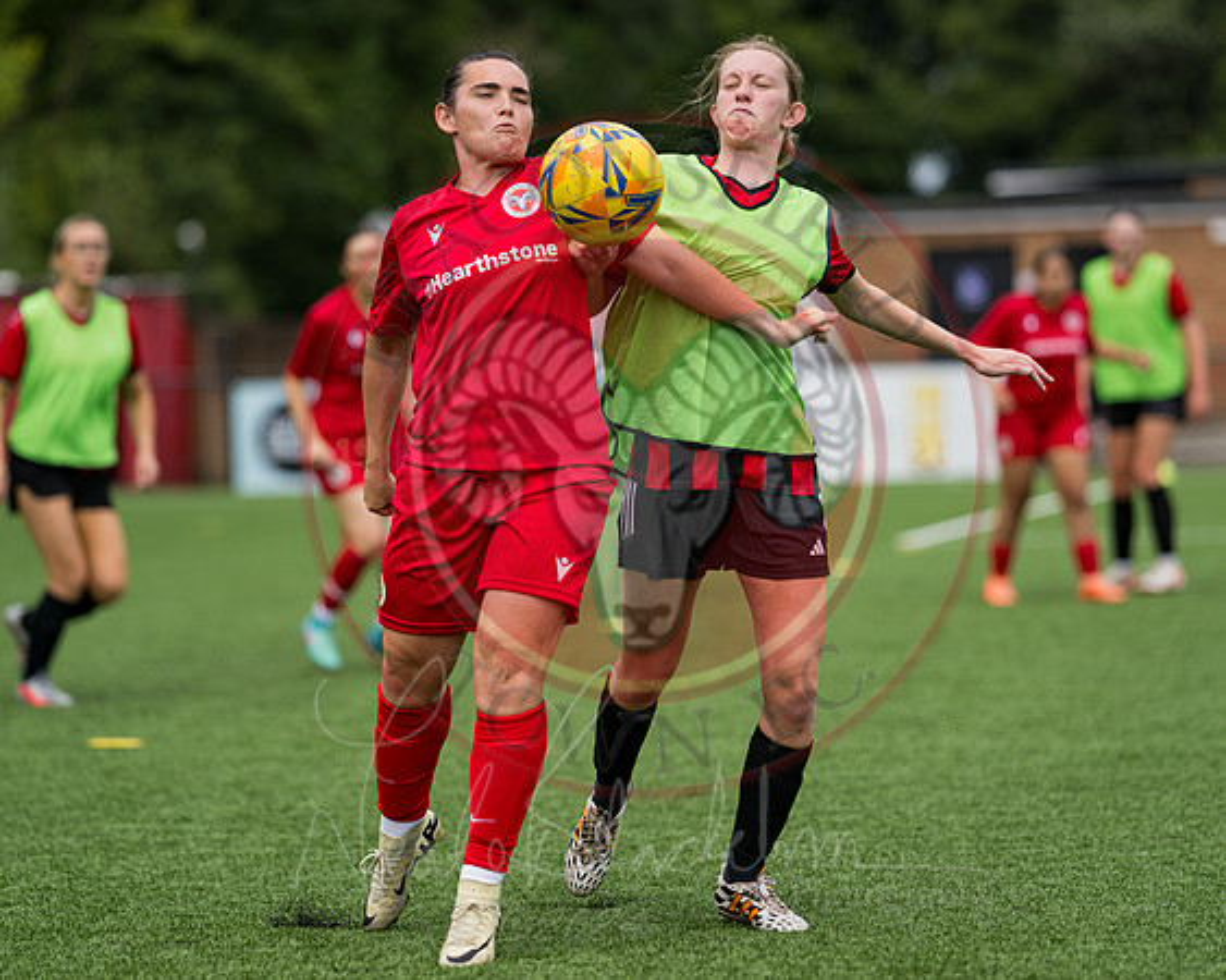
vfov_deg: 10.1
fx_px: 5549
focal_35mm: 153
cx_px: 627
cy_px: 492
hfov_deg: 12.6
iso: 200
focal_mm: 135
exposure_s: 1/6400
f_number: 2.1
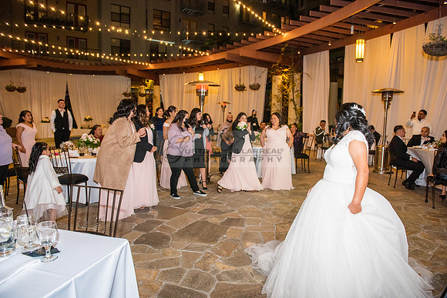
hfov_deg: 73.7
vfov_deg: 53.2
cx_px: 224
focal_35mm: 24
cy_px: 149
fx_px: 298
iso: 1600
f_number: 4
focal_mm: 24
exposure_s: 1/160
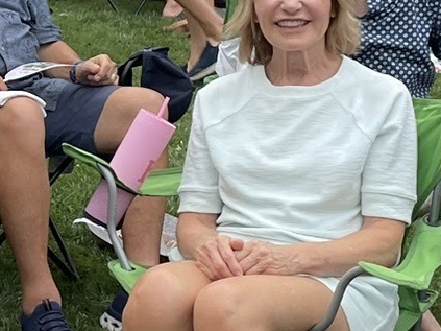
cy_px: 93
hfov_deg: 15.0
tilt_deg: -6.7
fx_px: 1605
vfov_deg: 11.7
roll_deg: +2.5
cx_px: -119
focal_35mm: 126
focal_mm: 4.2
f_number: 1.6
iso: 125
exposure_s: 1/121
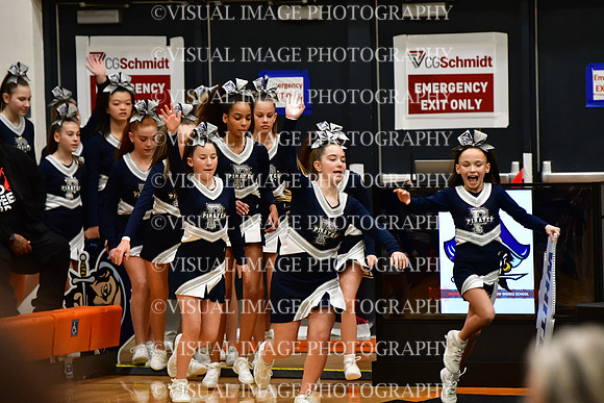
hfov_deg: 6.9
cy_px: 202
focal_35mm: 300
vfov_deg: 4.6
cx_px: 302
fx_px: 5034
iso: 4000
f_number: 3.5
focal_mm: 200
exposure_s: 1/500
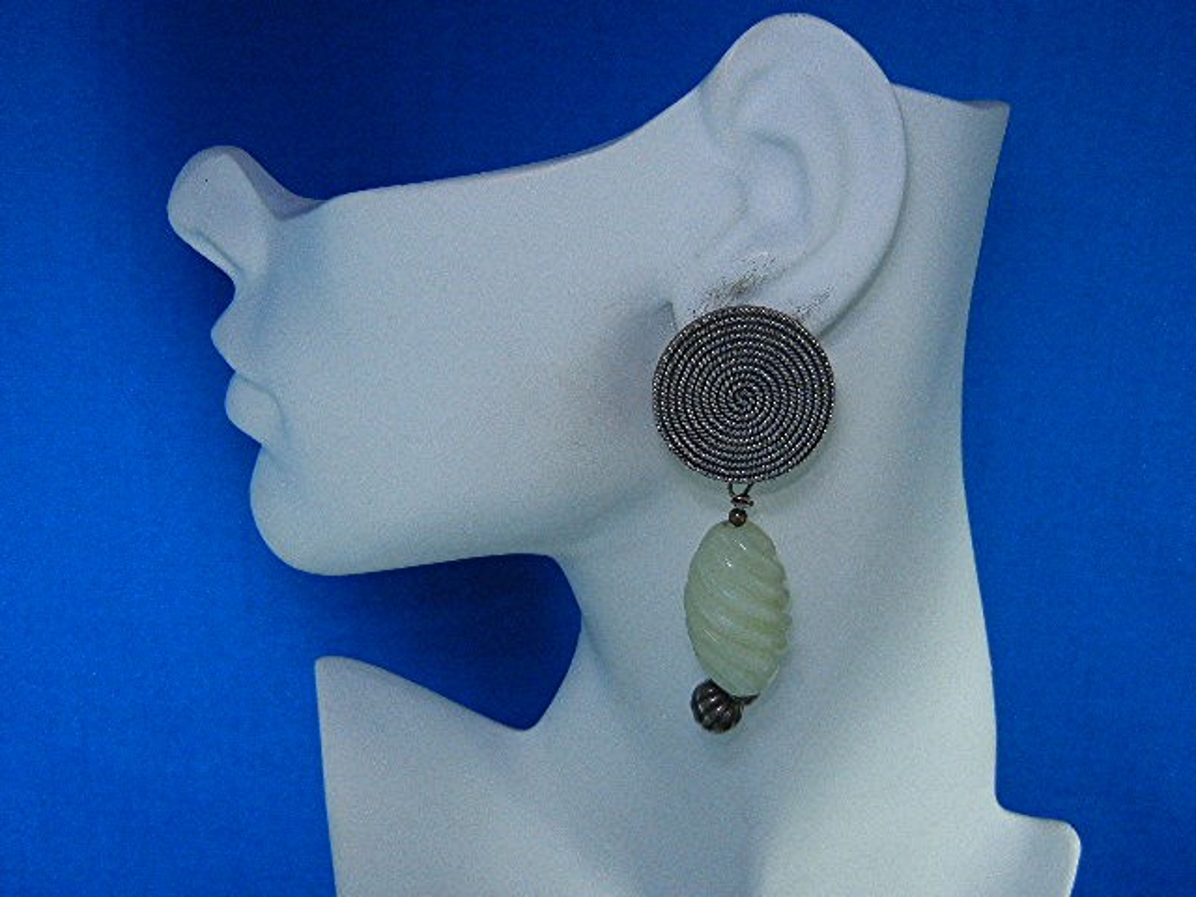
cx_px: 598
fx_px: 1347
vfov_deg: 36.8
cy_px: 448
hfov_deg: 47.9
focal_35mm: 39
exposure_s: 1/30
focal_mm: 7.1
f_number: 7.4
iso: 457
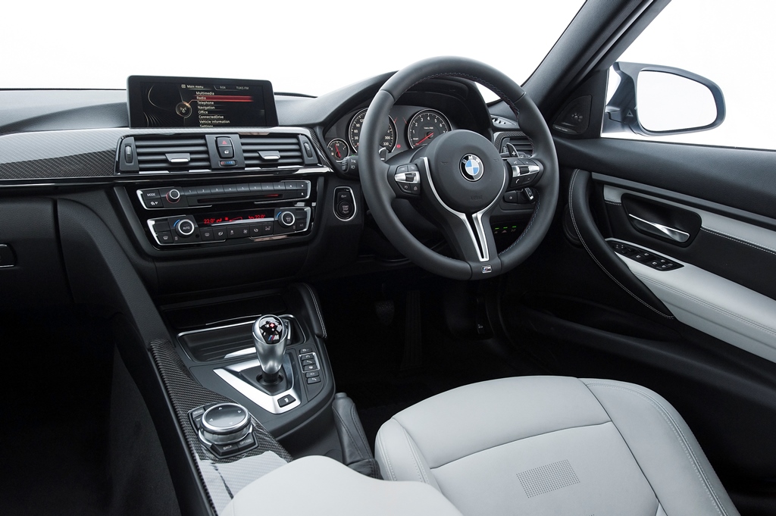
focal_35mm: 24
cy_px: 258
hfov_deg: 73.8
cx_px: 388
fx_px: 517
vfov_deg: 53.1
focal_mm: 24
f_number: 9
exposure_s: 1/30
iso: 800
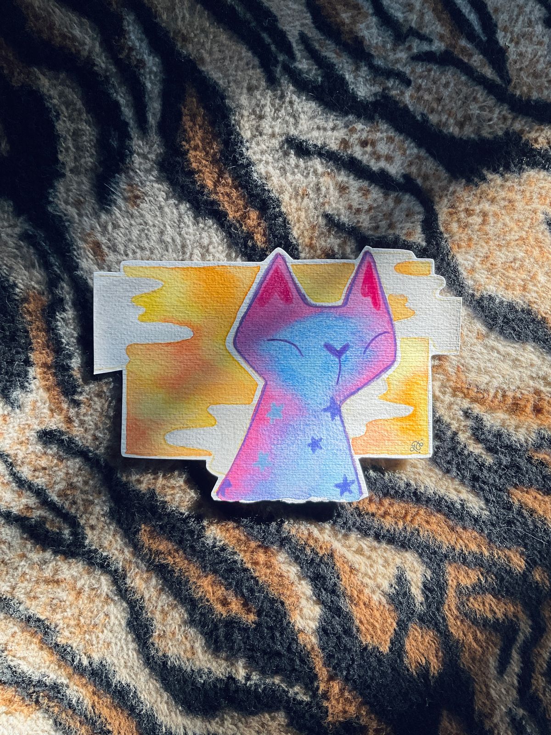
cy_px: 368
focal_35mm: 29
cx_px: 276
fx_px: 615
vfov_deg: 61.7
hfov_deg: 48.2
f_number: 1.8
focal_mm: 3
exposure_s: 1/122
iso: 40
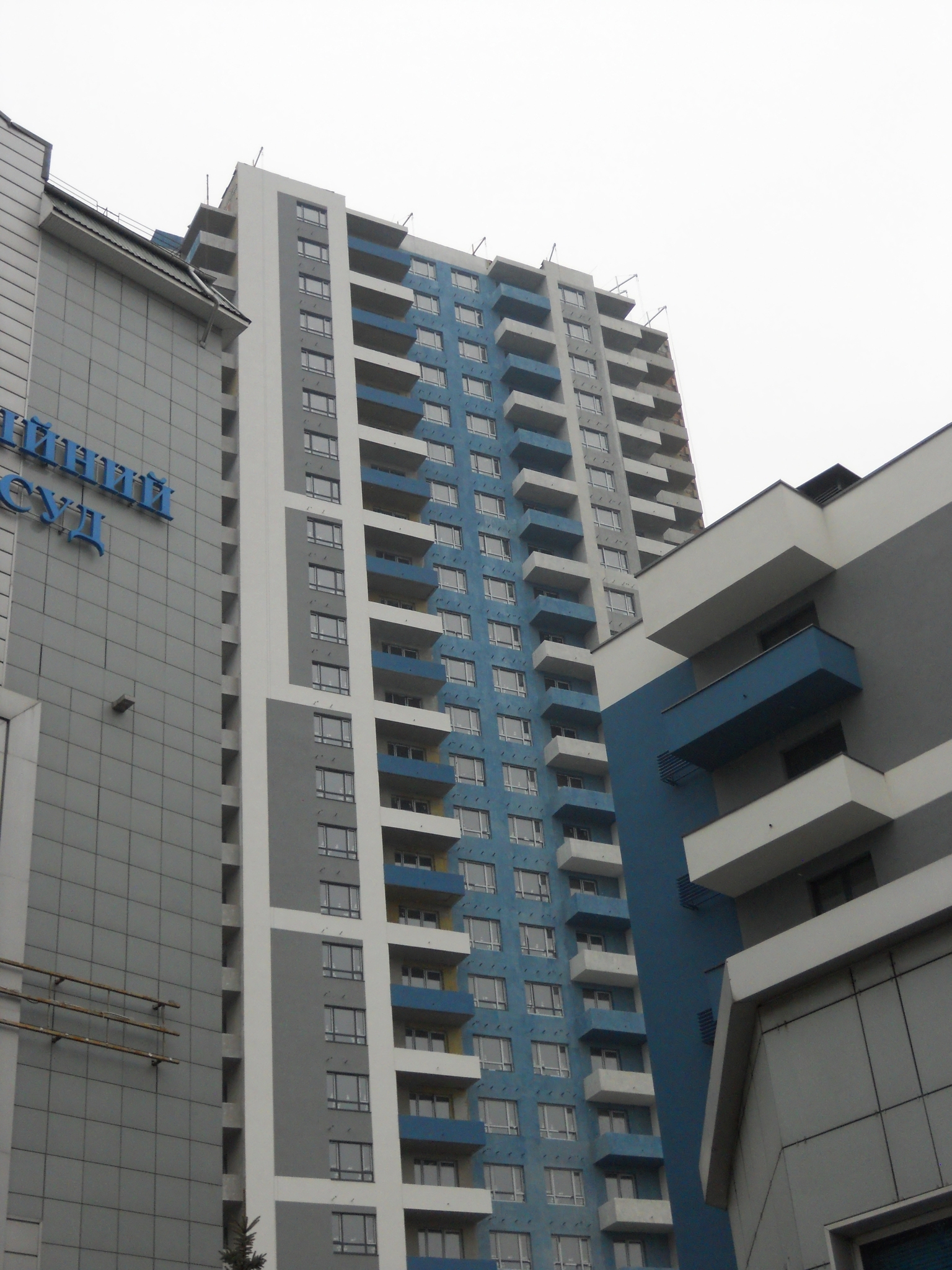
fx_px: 1687
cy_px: 635
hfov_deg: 31.5
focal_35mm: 46
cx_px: 476
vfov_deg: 41.2
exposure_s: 1/250
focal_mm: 8.3
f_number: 3.4
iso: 250
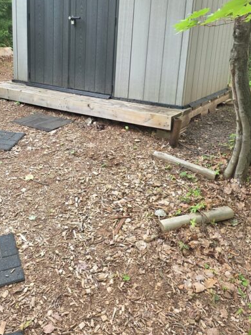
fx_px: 348
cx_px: 131
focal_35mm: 36
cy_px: 111
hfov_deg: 39.6
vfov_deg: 50.4
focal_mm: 6.3
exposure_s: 1/180
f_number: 1.7
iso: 160
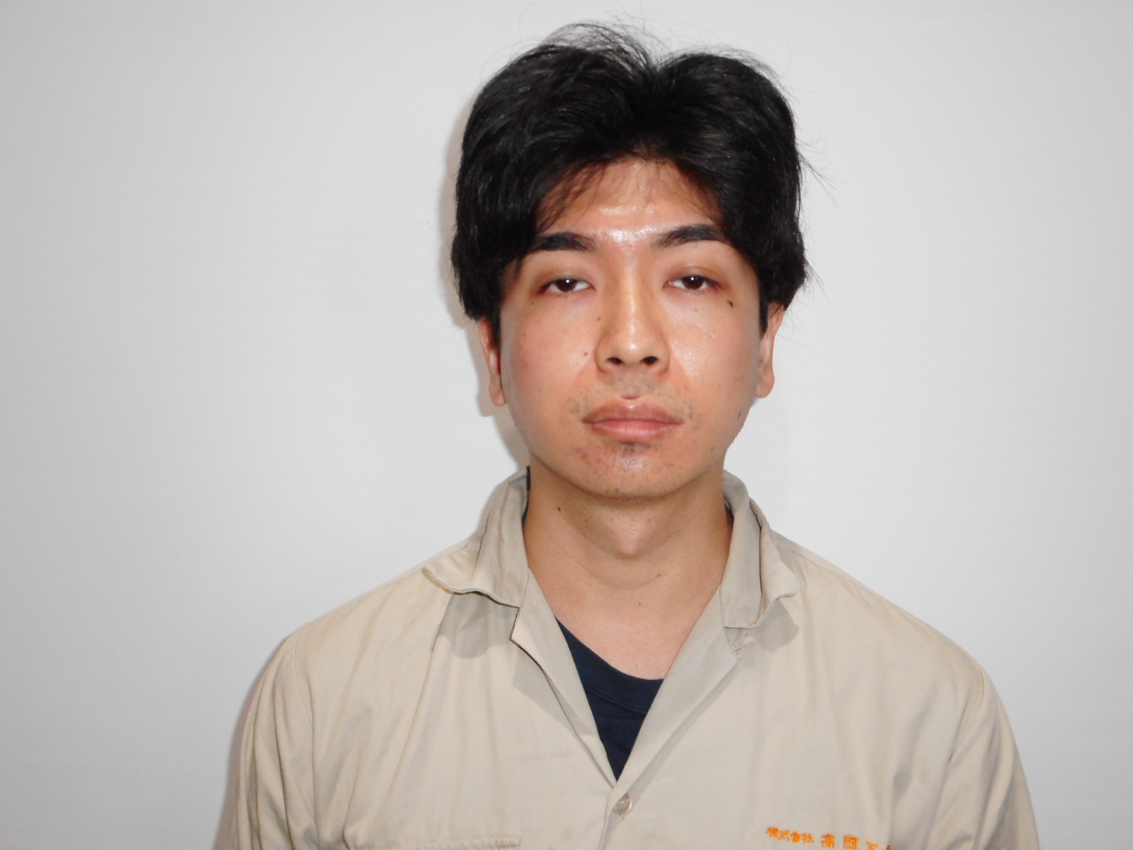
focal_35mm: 34
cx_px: 566
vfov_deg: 41.8
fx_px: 1113
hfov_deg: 54.0
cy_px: 425
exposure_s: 1/30
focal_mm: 6
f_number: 4.2
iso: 400
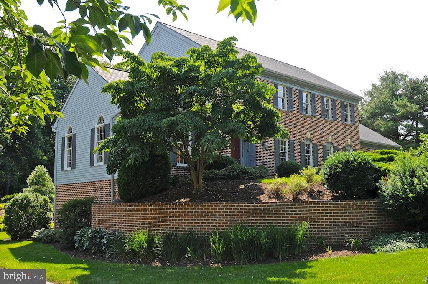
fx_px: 427
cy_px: 142
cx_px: 214
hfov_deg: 53.2
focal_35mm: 36
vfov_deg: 36.8
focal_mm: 24
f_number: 7.1
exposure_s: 1/200
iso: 200
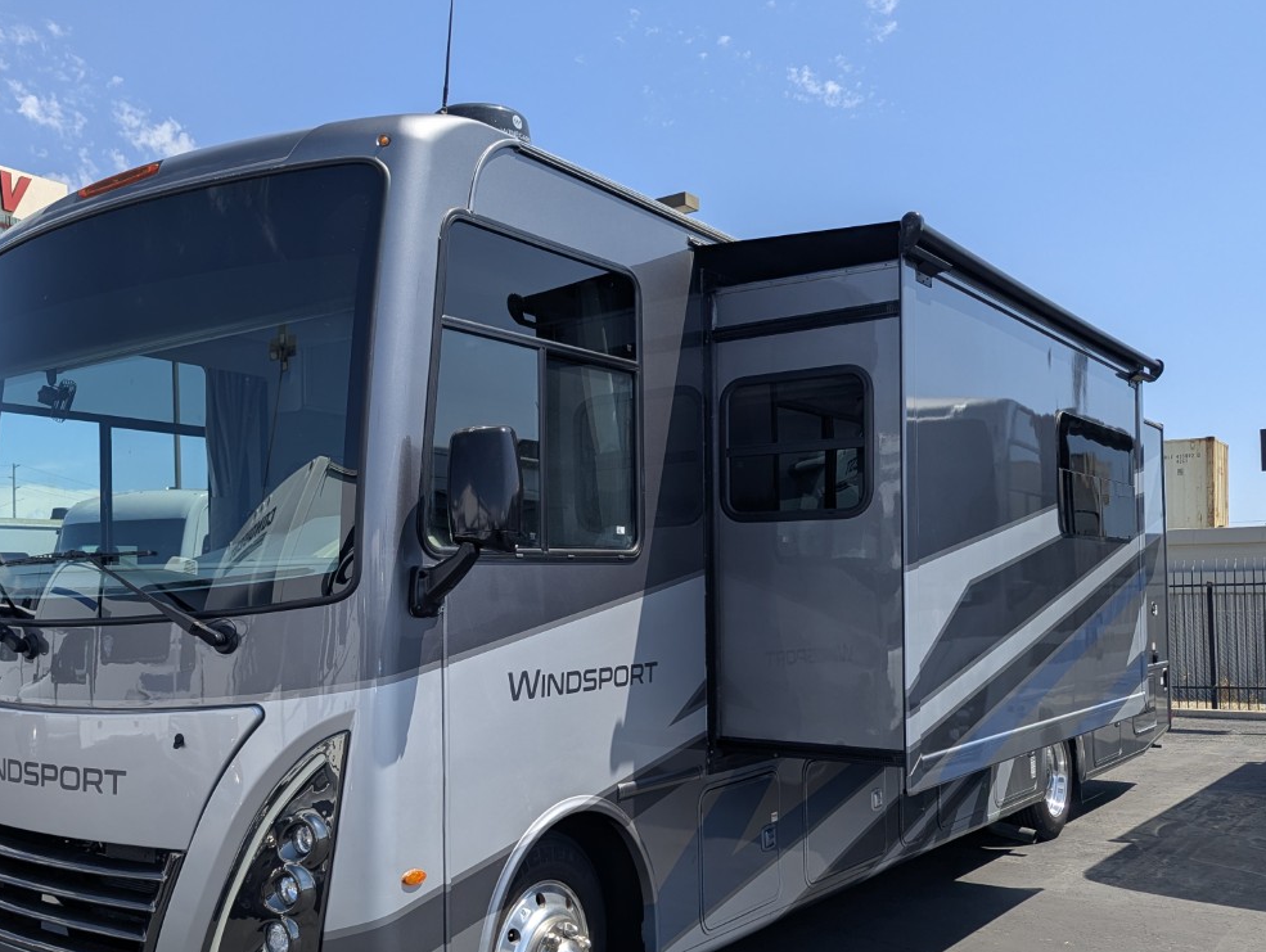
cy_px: 608
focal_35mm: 34
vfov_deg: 41.5
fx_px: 1245
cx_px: 480
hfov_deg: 53.4
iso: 46
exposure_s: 1/1919
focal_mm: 6.81
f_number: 1.85
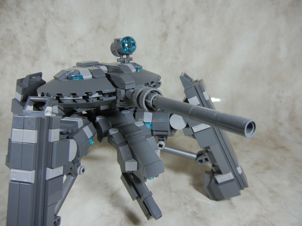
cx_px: 151
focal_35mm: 30
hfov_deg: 60.0
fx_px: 262
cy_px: 113
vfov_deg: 46.8
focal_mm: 5.4
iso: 400
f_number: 3.5
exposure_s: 1/76
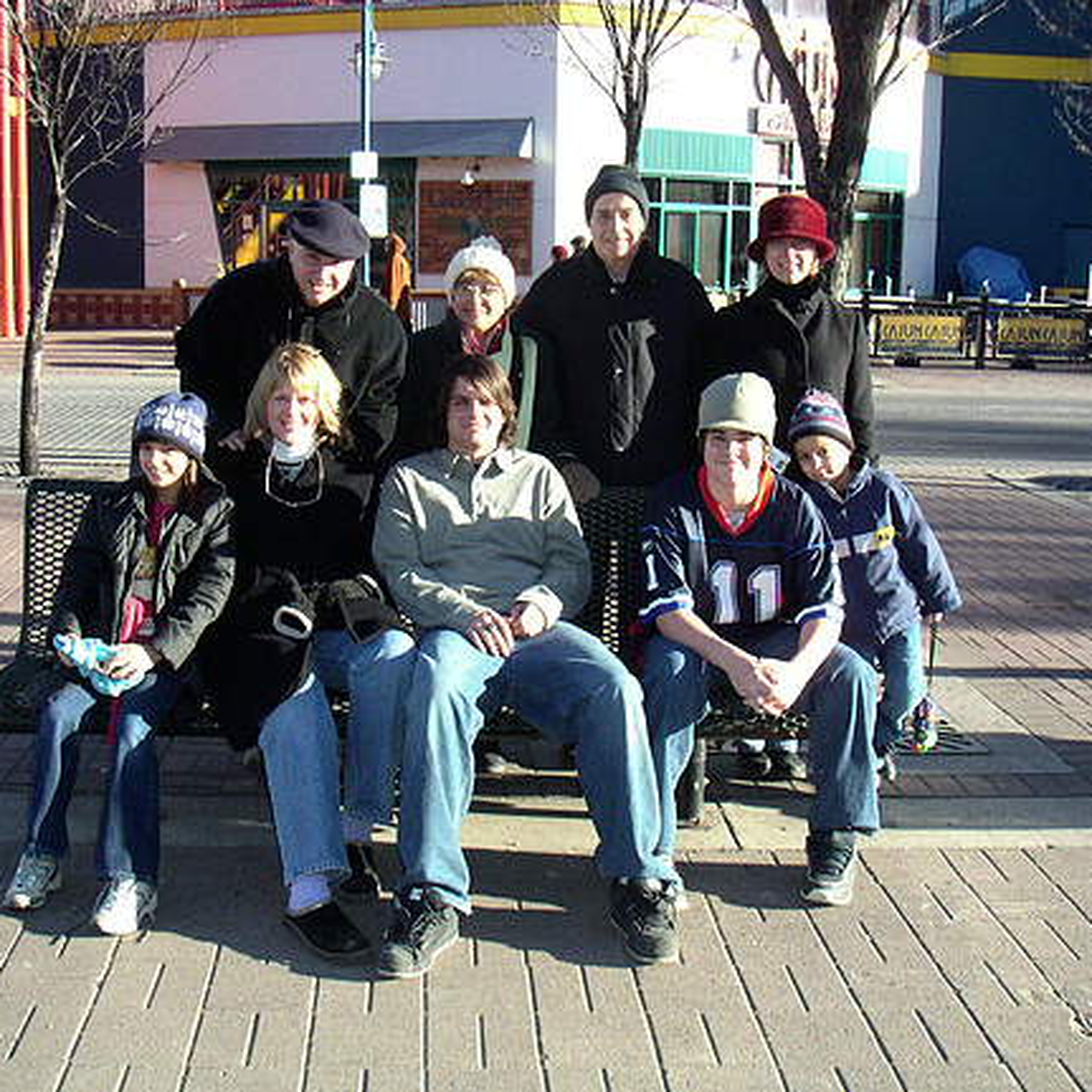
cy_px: 546
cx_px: 507
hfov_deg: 38.3
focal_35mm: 44
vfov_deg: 38.3
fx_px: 1570
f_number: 2.8
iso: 160
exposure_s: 1/600
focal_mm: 5.7
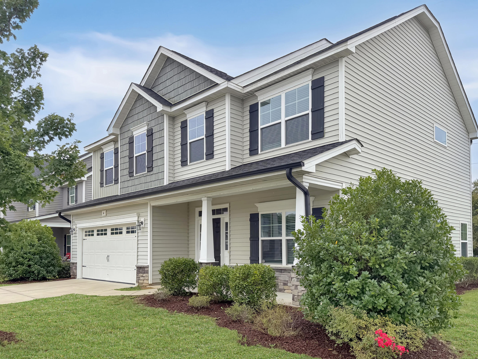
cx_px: 240
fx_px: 359
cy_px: 189
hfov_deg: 67.3
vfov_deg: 53.0
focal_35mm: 26
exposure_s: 1/1192
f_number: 1.78
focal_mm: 6.76
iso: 80
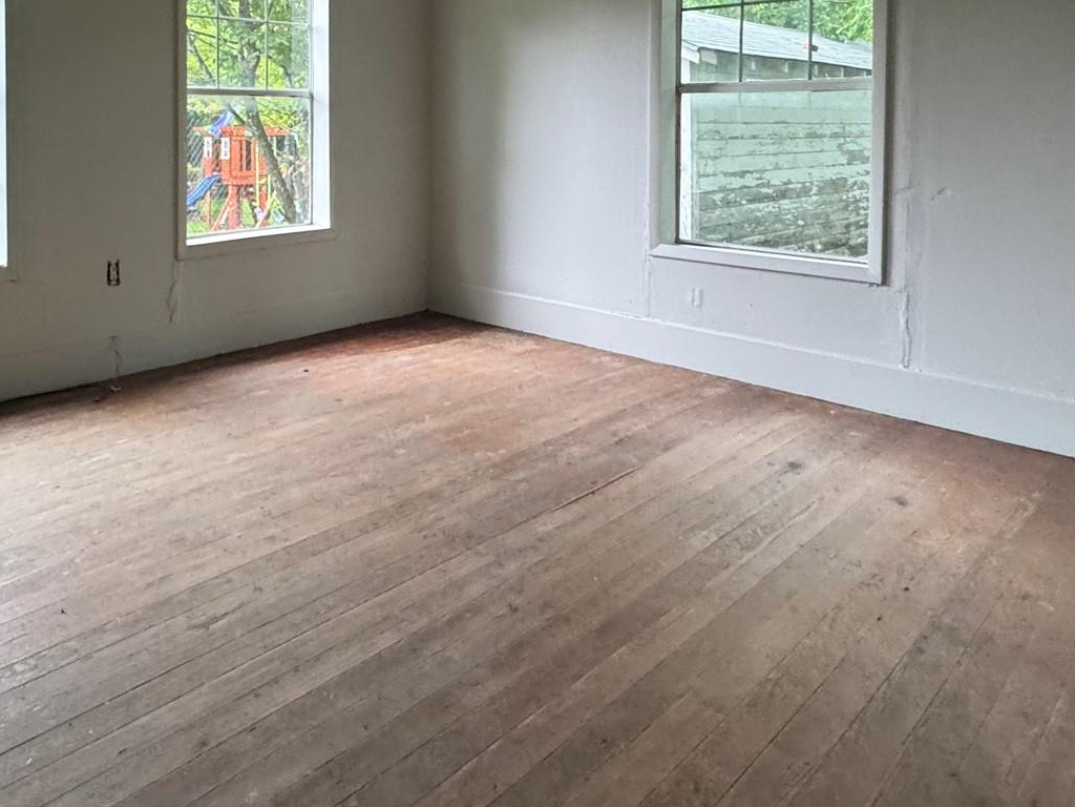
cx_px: 360
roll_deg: +0.6
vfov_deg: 47.1
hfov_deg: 61.9
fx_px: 870
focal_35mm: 28
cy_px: 161
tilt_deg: -1.7
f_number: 2.2
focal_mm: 2.22
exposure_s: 1/82
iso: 320
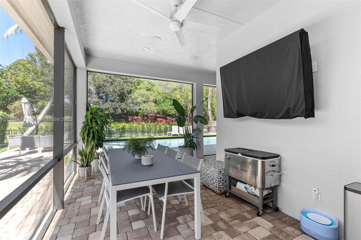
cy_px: 120
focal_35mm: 16
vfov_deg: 73.7
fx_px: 160
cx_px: 180
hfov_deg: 96.7
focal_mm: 16
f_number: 8
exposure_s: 1/13
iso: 400
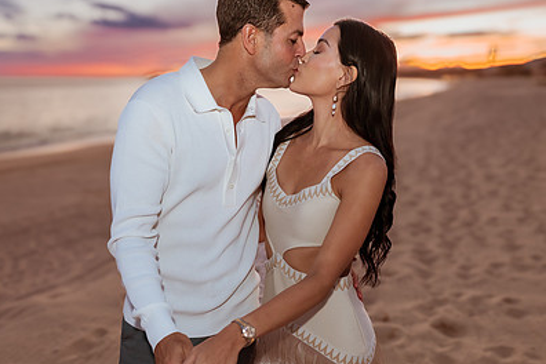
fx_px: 546
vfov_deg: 36.8
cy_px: 197
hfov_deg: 53.1
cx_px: 270
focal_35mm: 36
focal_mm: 24
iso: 500
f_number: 2.8
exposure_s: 1/100
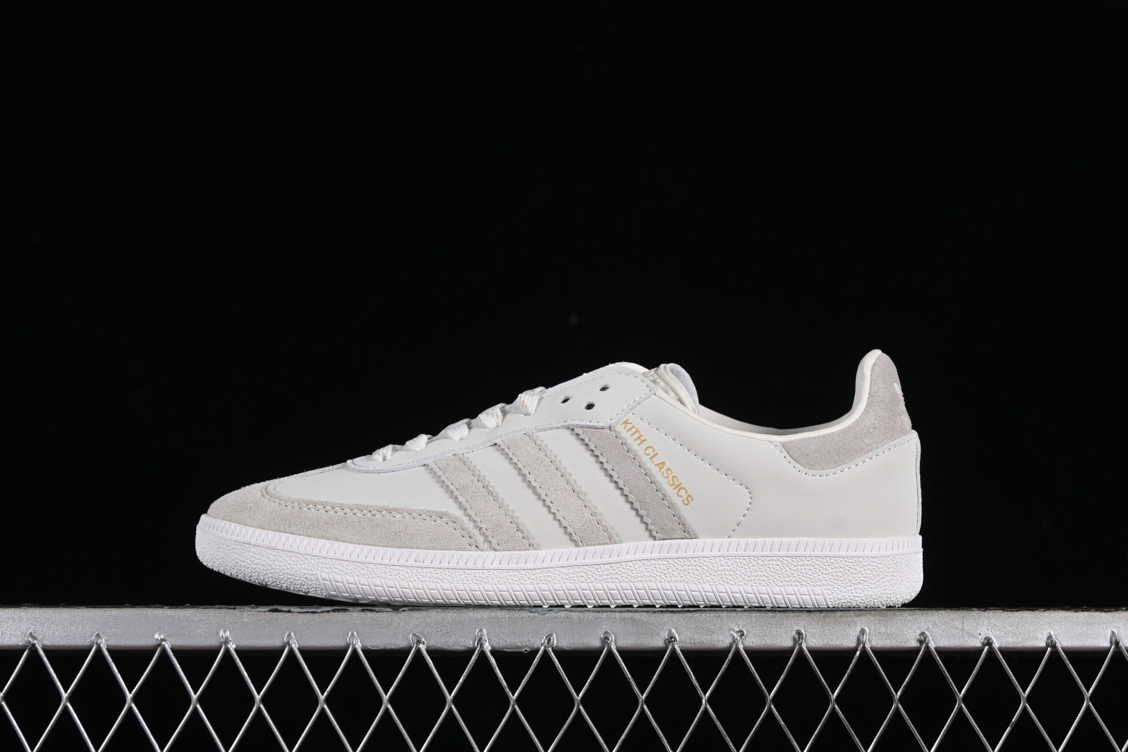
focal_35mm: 75
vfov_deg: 18.2
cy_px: 376
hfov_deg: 27.0
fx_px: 2350
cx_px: 564
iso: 160
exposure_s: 1/80
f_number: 8
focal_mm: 50
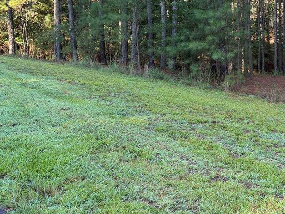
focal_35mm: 49
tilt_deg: -2.0
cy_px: 44
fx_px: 403
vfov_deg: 29.0
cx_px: 262
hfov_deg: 36.3
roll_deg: +0.0
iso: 80
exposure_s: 1/121
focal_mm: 6.76
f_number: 1.78
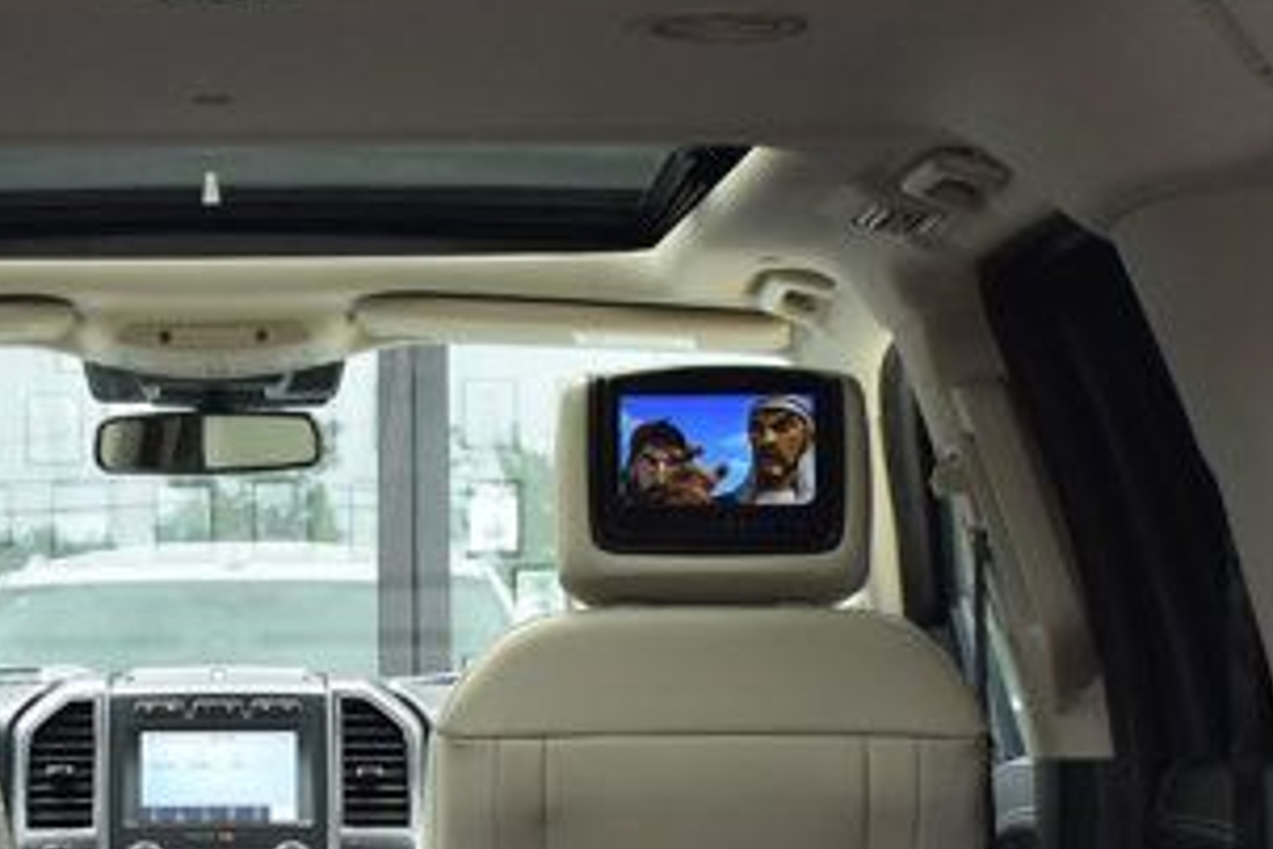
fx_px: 4480
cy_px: 975
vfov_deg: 10.7
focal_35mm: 127
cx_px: 235
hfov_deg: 16.0
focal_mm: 25
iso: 400
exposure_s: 1/60
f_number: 8
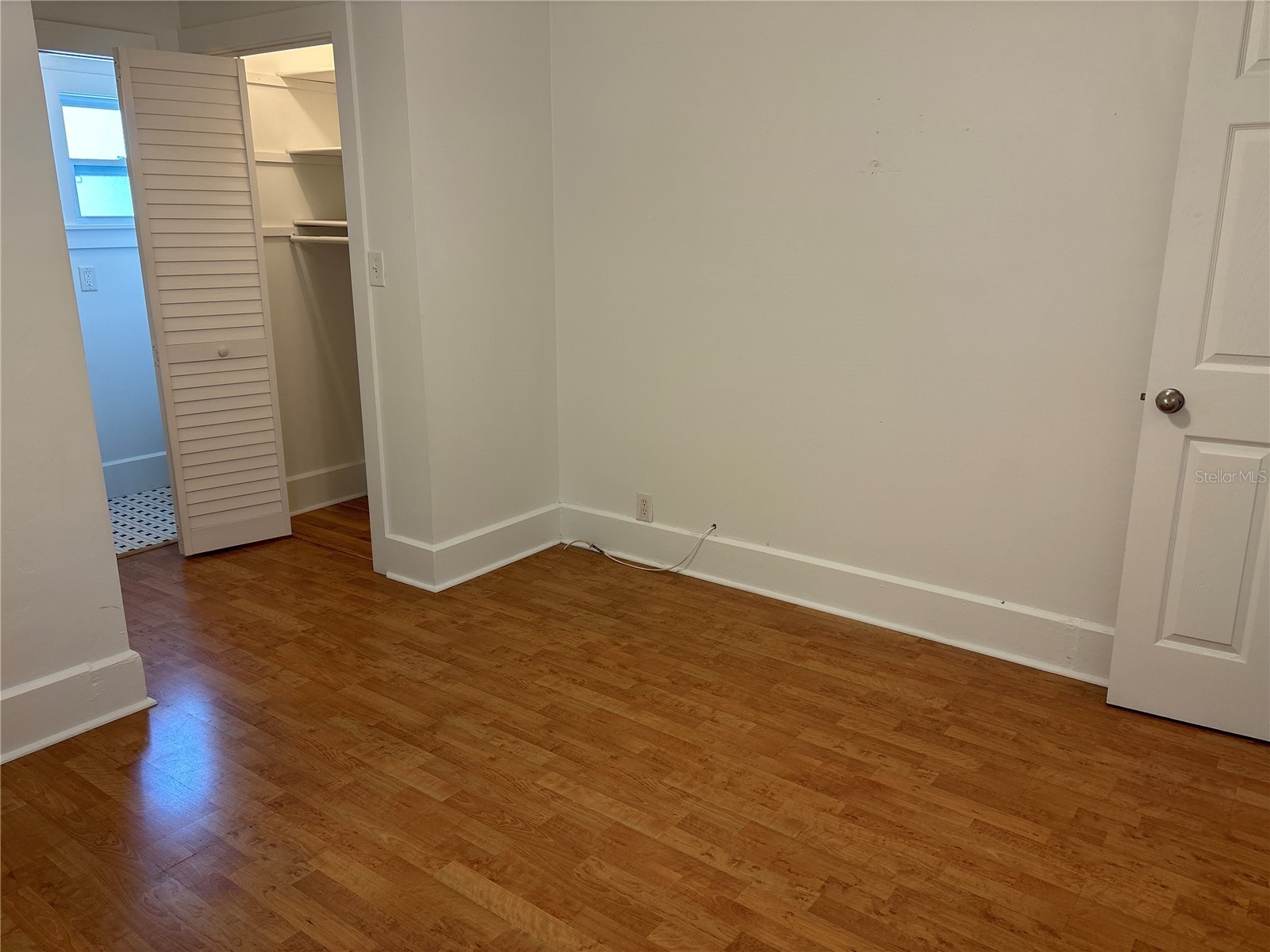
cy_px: 476
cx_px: 635
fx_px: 954
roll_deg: -0.1
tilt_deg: -15.3
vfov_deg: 53.1
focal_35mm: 26
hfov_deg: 67.3
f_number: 1.6
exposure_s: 1/60
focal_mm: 5.96
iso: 80
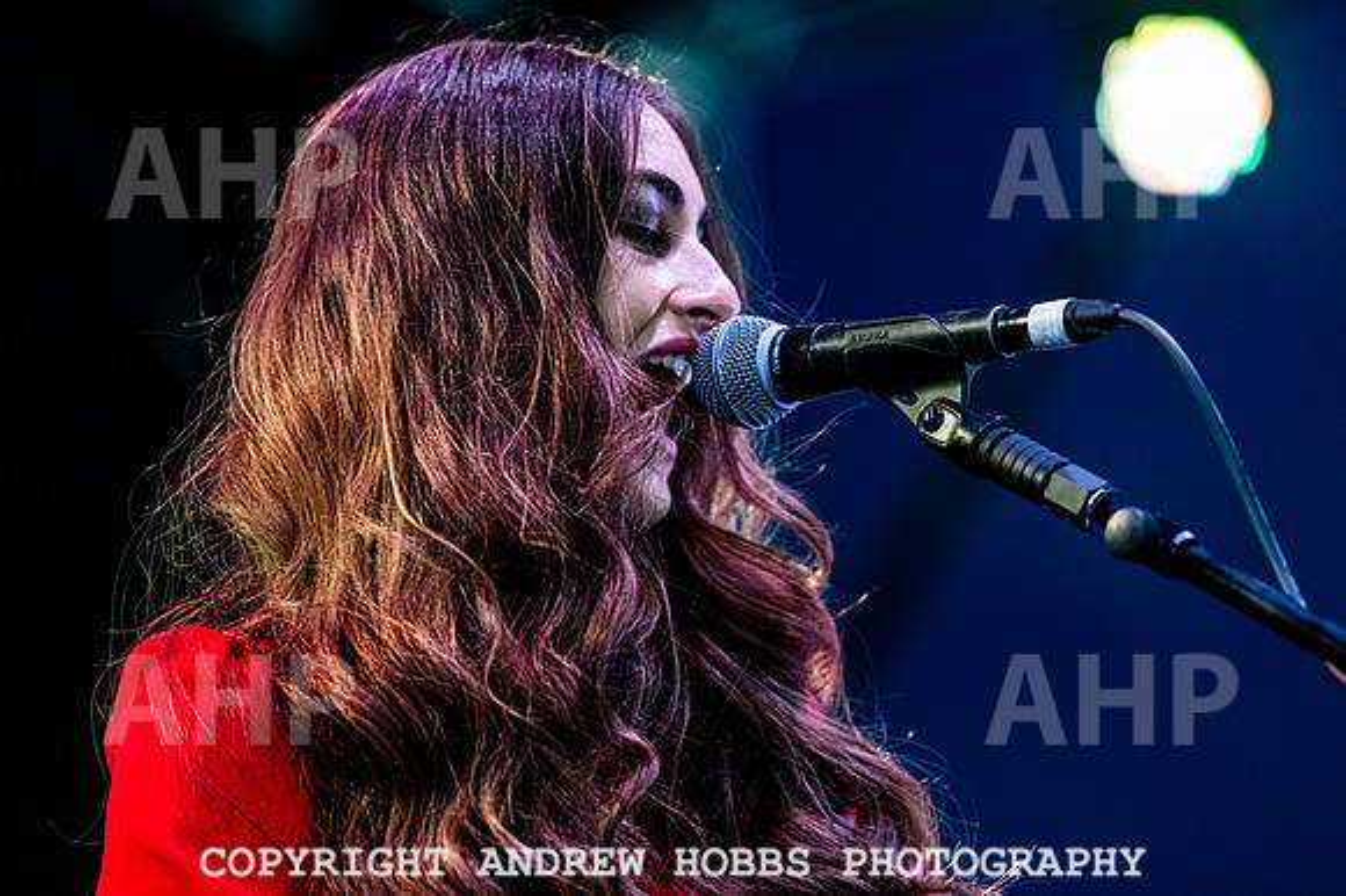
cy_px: 432
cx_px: 685
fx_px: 8030
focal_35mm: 215
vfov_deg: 6.4
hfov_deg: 9.6
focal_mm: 200
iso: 2500
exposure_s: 1/320
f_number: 2.8
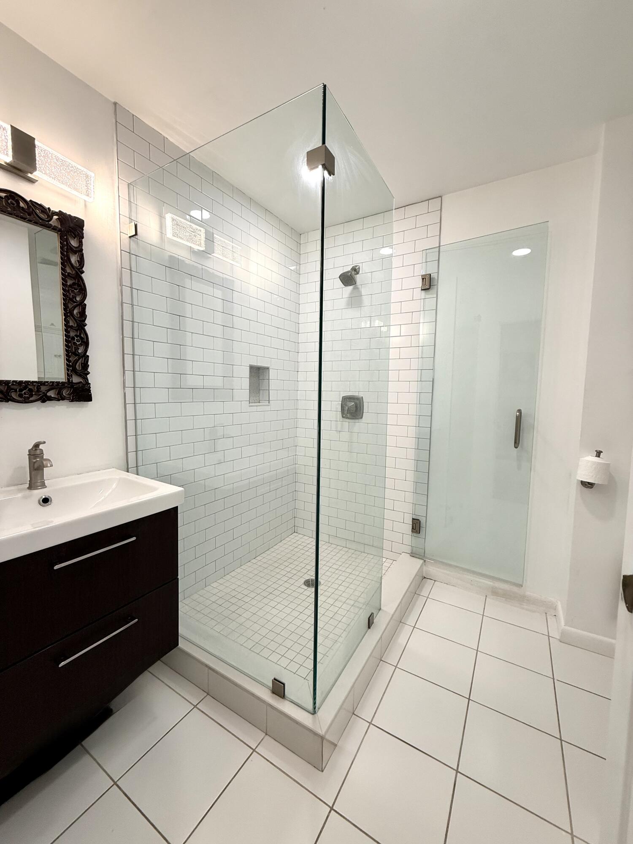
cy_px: 422
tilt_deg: -5.6
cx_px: 316
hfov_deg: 85.7
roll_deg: -0.8
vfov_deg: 102.1
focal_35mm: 14
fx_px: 341
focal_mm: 2.22
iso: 80
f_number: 2.2
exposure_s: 1/120
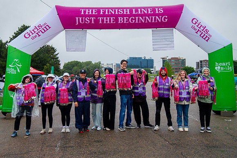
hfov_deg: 51.1
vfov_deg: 35.2
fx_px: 248
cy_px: 66
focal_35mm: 38
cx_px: 112
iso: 1600
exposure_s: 1/3200
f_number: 4
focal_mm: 32
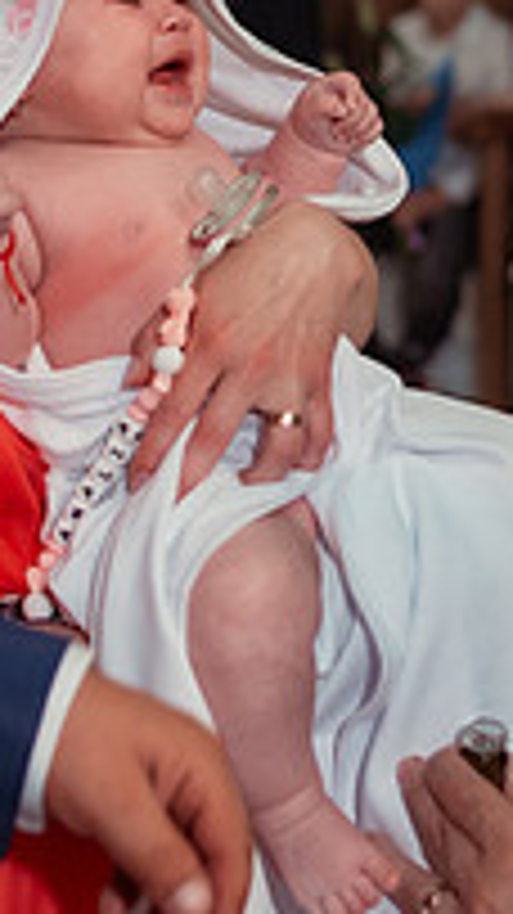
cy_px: 183
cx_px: 607
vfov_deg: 17.7
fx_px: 2906
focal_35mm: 120
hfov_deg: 9.9
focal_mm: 35
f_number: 2.5
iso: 1600
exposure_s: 1/200
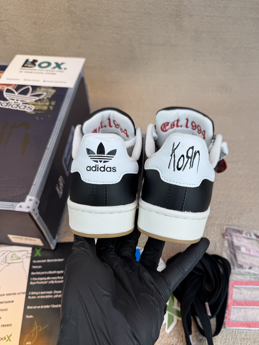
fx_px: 269
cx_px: 136
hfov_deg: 51.3
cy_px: 191
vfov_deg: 65.1
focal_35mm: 27
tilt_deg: -54.8
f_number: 1.78
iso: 80
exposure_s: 1/739
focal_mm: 6.76
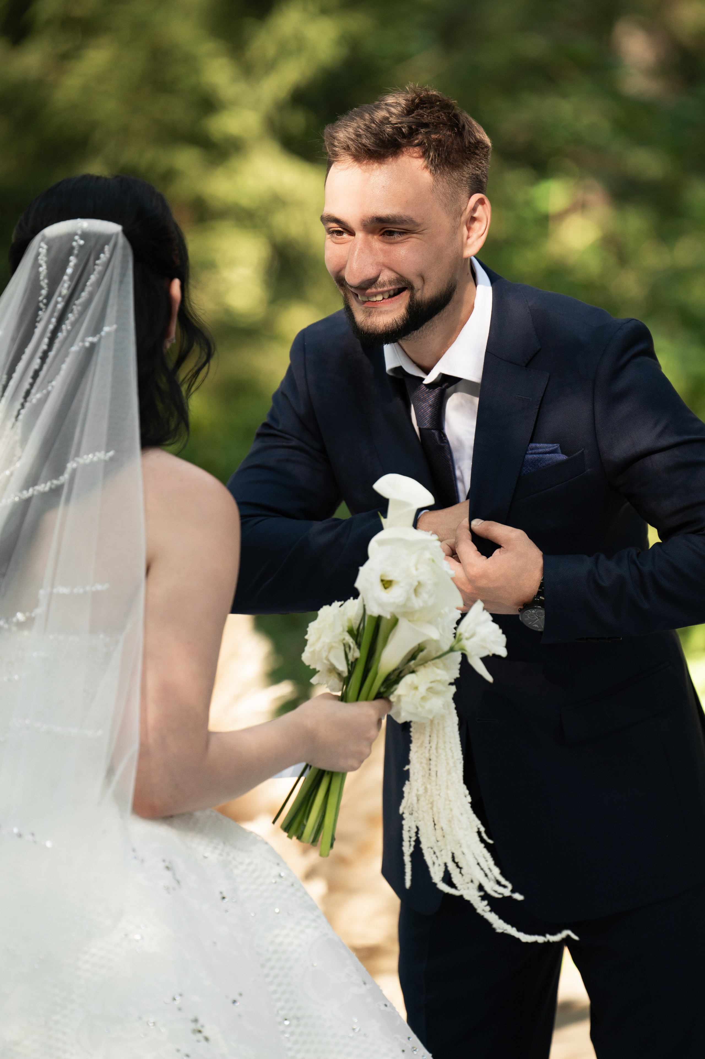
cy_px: 530
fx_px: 5295
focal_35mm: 180
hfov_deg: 7.6
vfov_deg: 11.4
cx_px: 352
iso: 640
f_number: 3.5
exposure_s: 1/400
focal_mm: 180
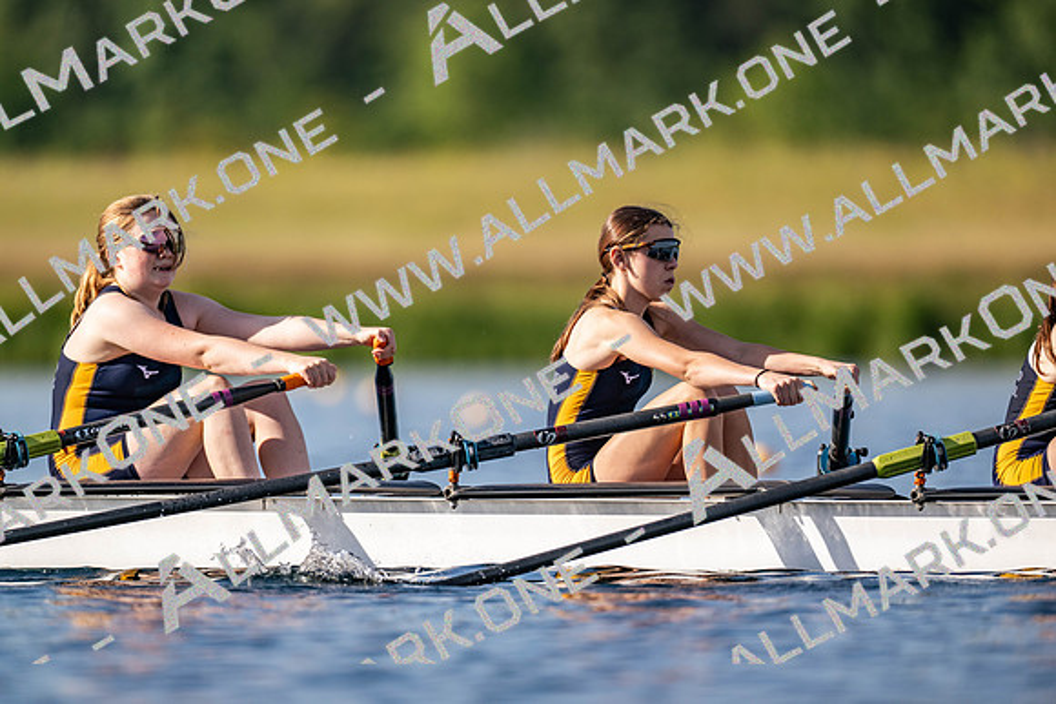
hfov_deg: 3.4
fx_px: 17603
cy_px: 352
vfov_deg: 2.3
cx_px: 528
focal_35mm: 600
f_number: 4
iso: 250
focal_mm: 600
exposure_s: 1/2500
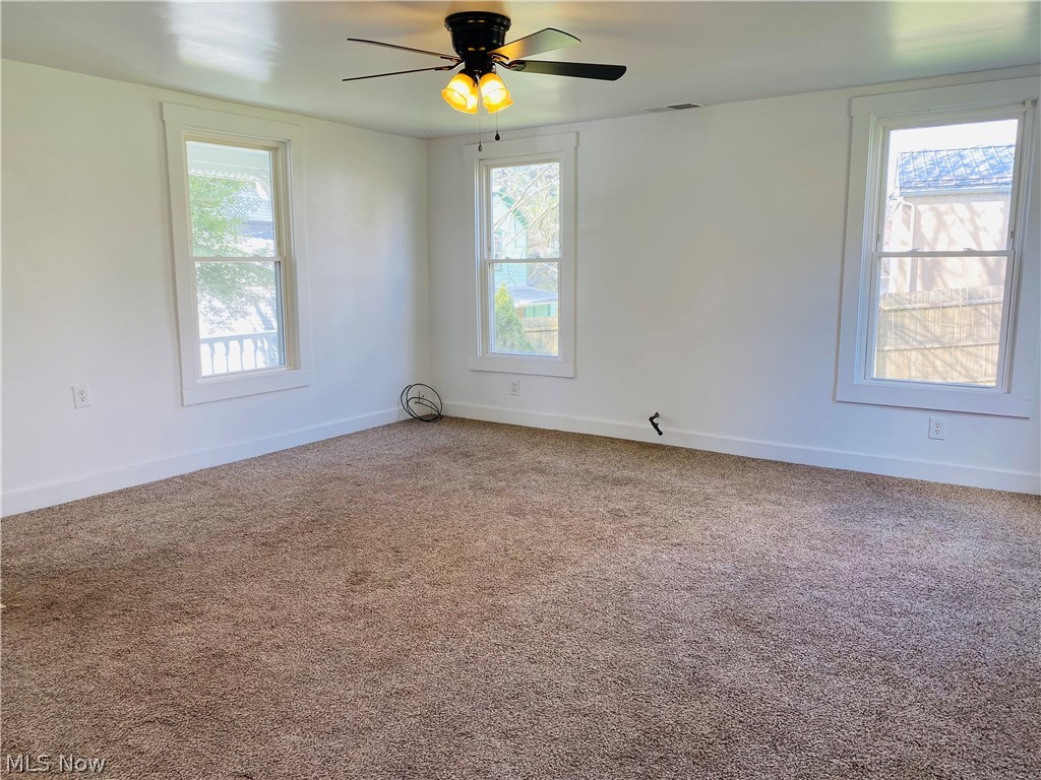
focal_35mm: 26
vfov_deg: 53.1
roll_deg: +1.0
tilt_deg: -8.0
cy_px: 390
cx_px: 520
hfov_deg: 67.3
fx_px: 782
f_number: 1.8
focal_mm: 4.25
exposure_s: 1/121
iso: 64
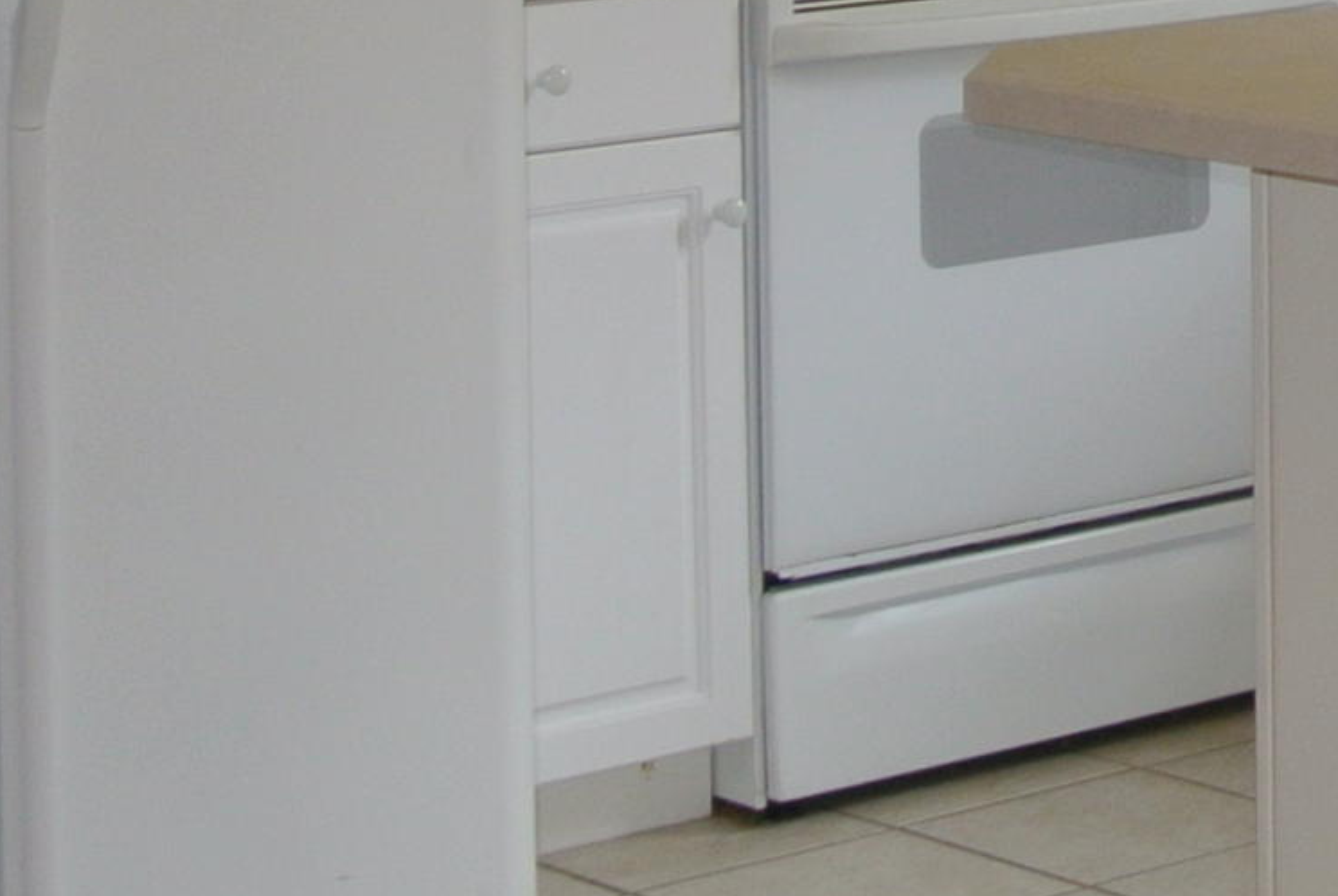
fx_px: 4800
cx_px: 2054
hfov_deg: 14.7
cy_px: -475
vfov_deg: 10.3
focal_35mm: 129
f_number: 3.8
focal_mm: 12.2
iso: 220
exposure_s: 1/60
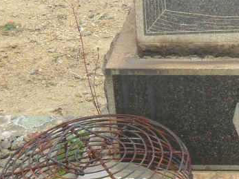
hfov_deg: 10.7
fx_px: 1242
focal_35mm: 180
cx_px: 338
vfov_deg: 8.2
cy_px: 10
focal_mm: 9.3
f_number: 5
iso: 100
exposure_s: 1/125
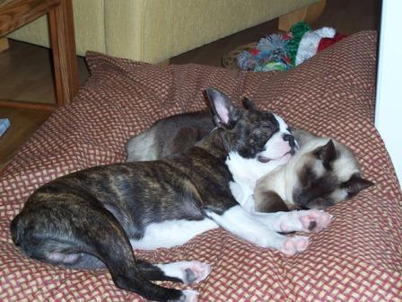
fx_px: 766
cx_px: 201
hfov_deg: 29.4
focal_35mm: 66
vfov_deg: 22.3
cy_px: 151
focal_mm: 10.8
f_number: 4
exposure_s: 1/90
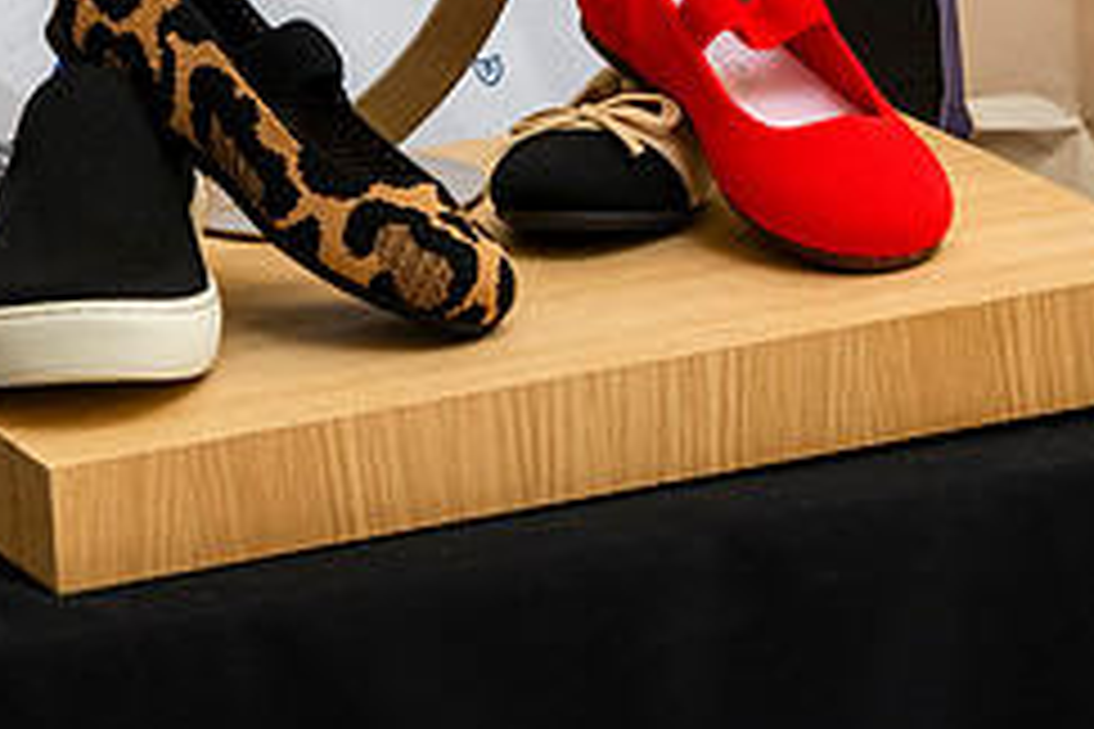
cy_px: -70
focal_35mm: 291
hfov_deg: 7.1
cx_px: 414
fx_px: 8842
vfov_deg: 4.7
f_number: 8
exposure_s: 1/200
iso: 1600
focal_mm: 122
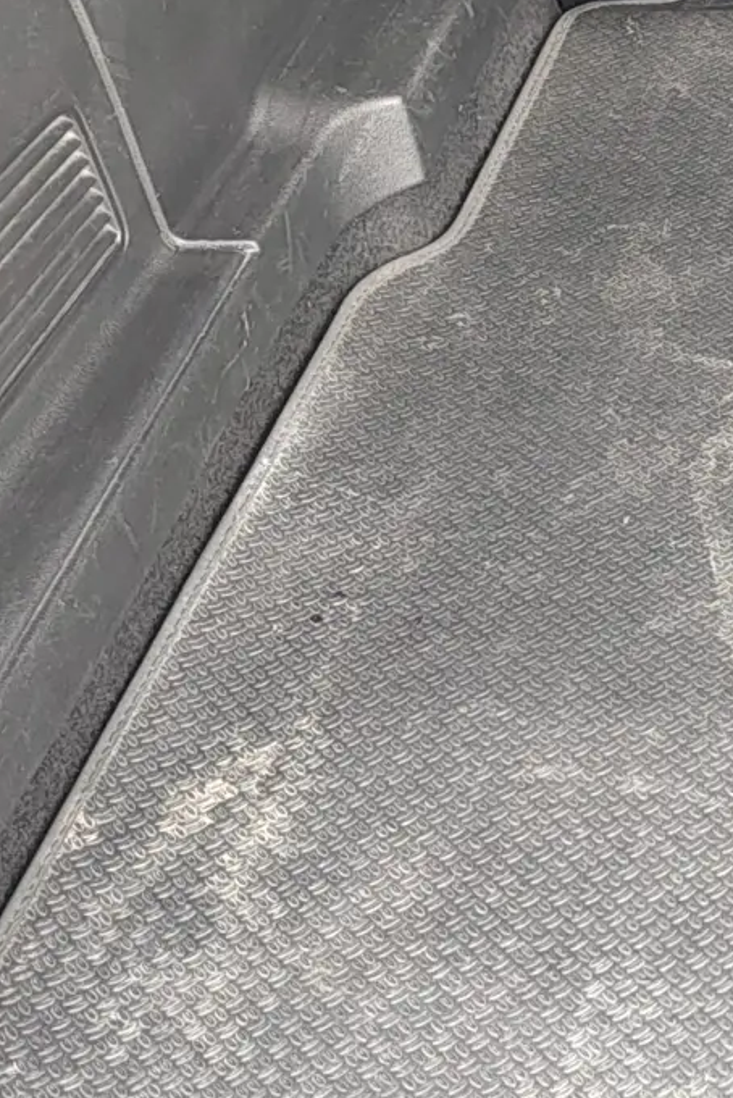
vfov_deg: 22.6
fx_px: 2654
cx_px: 1422
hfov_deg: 13.6
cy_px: 44
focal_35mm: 87
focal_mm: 5.56
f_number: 1.8
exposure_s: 1/50
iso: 214
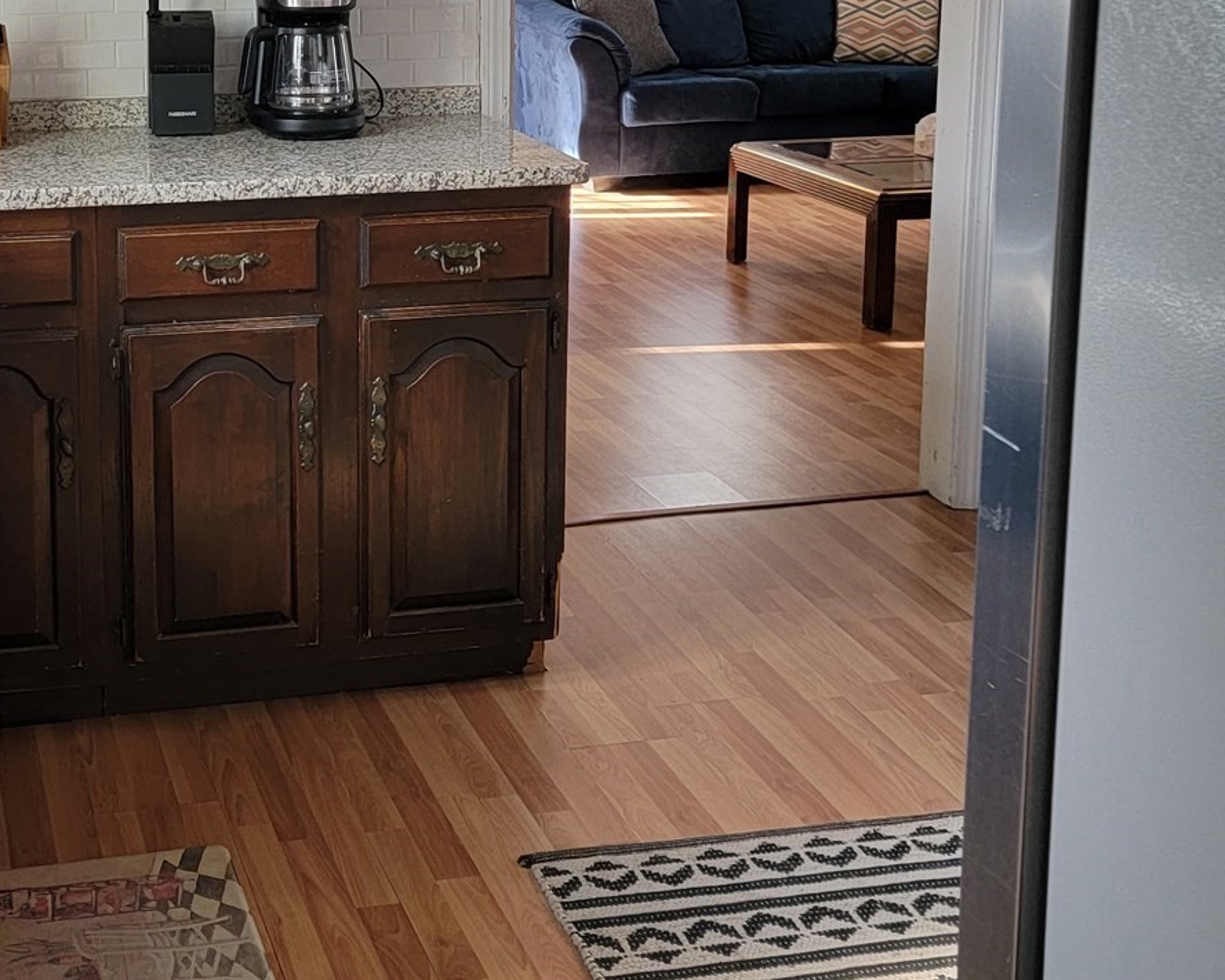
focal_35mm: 54
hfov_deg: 34.1
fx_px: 1958
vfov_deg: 27.5
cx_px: 320
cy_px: 186
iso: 250
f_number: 1.8
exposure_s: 1/60
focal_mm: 6.7
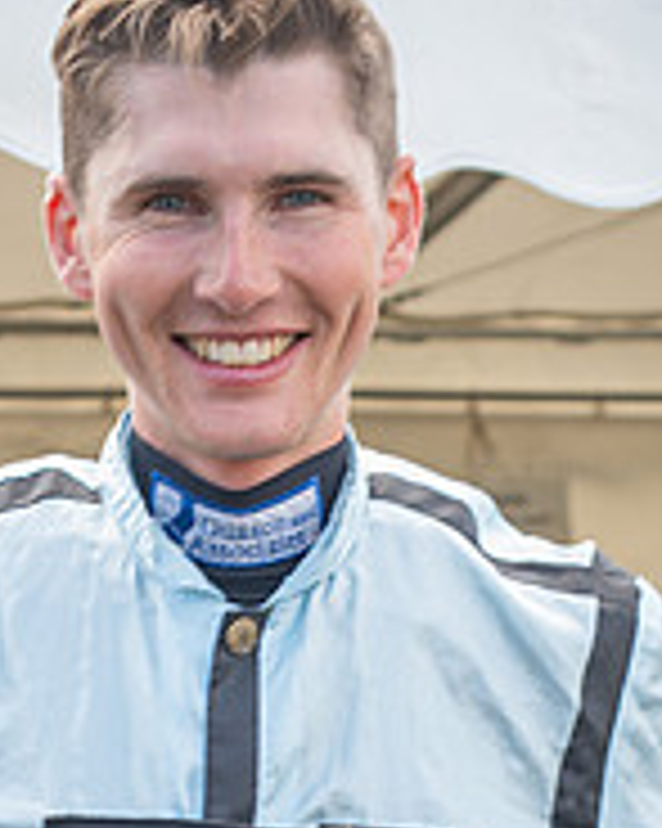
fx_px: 5074
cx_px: 161
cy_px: 906
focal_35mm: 207
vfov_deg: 9.3
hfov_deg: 7.5
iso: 50
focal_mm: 55
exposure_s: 1/60
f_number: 5
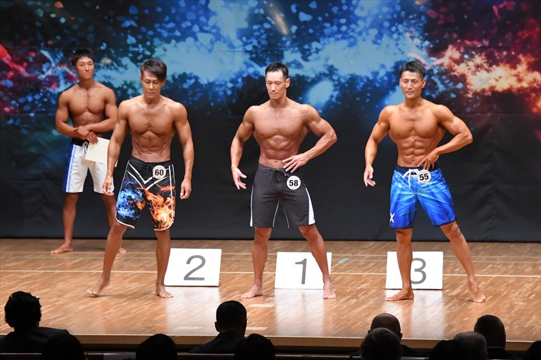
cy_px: 180
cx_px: 270
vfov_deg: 6.8
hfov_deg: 10.2
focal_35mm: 202
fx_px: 3034
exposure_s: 1/400
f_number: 5.6
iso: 8000
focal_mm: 135
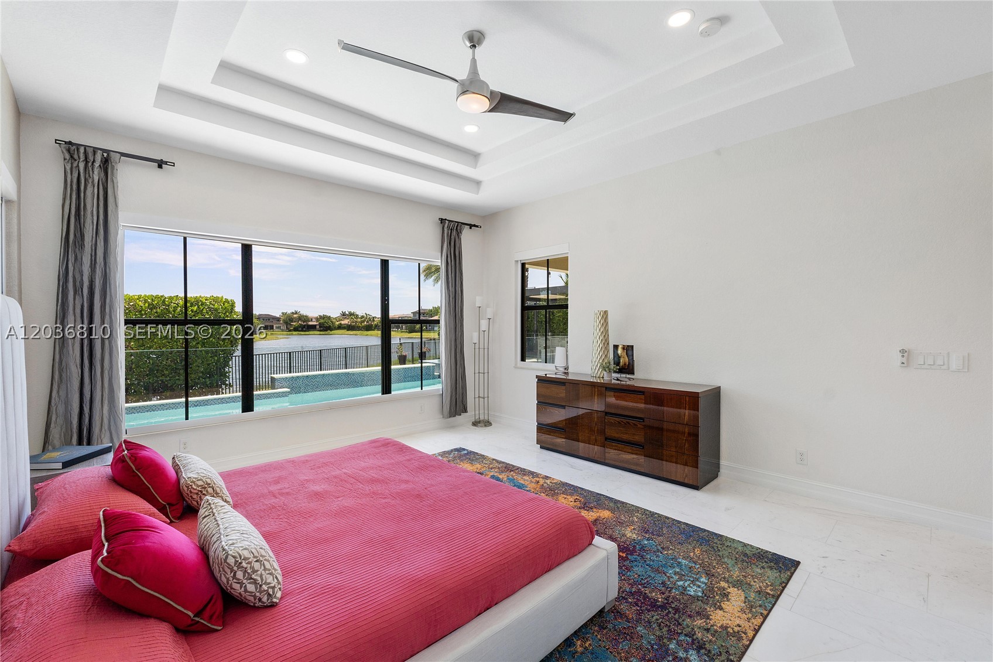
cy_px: 331
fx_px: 414
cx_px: 496
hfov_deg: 100.4
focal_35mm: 15
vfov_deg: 77.3
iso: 160
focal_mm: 10
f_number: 11
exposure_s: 1/60
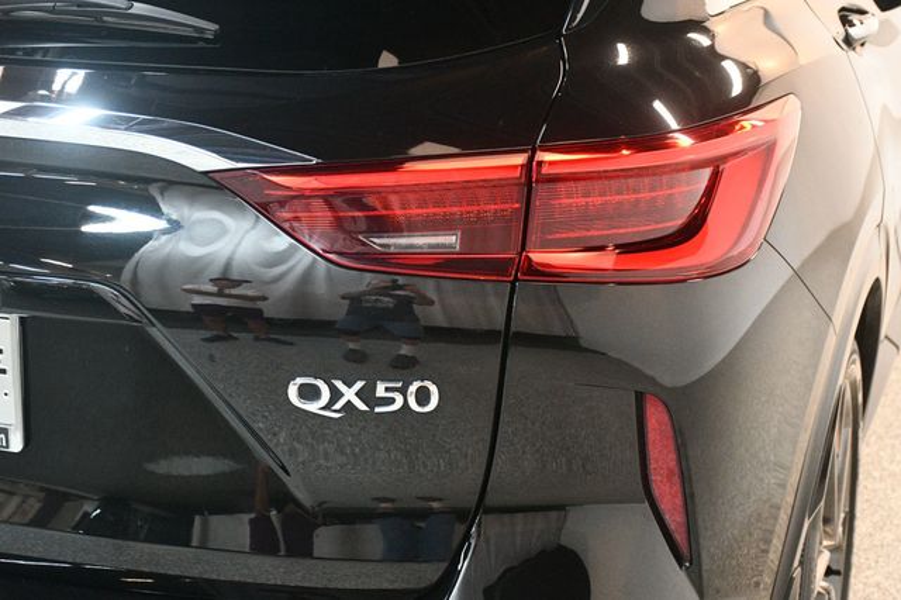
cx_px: 450
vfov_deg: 22.6
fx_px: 1501
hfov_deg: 33.4
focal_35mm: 60
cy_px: 300
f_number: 4.5
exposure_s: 1/60
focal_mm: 40
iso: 4500
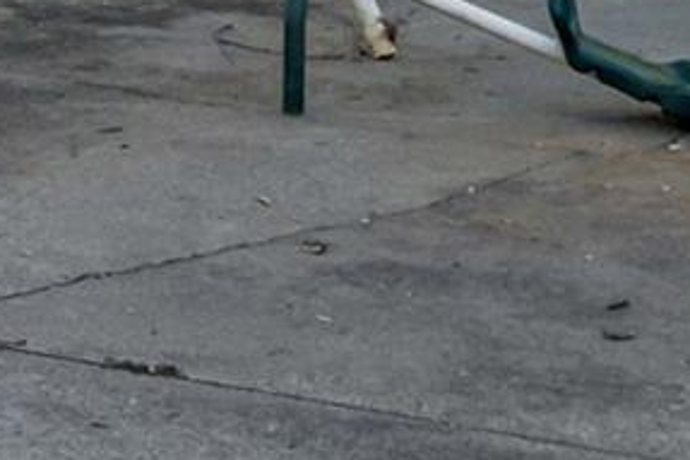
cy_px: -664
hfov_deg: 10.8
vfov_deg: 8.0
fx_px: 3007
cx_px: -1051
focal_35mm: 157
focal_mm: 8.38
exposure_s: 1/500
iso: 100
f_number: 2.8
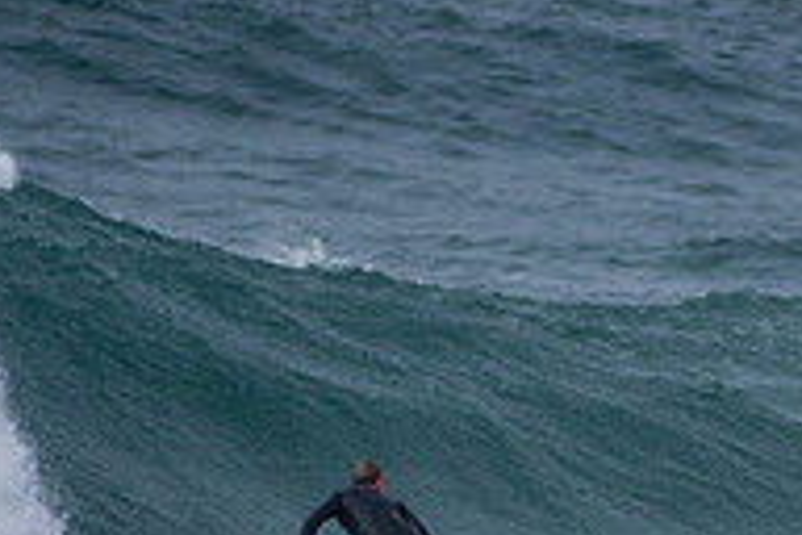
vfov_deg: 0.8
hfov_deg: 1.3
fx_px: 36288
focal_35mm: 1629
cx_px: 585
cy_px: 658
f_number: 5.6
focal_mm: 500
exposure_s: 1/1000
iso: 90
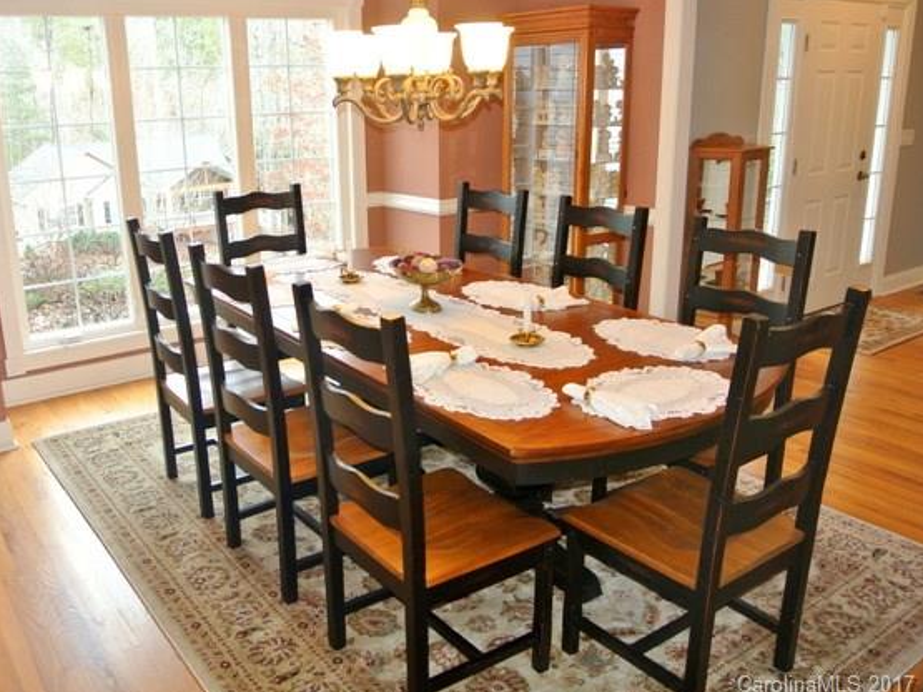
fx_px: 800
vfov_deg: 46.8
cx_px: 396
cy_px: 343
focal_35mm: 30
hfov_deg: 59.7
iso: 560
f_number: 3.5
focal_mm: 10
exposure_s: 1/60
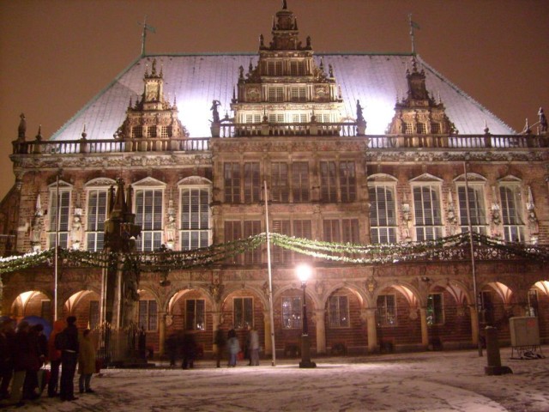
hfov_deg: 52.6
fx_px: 555
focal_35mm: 35
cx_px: 274
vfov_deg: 40.7
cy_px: 206
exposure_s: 1/1.43
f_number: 2.8
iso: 200
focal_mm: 5.8
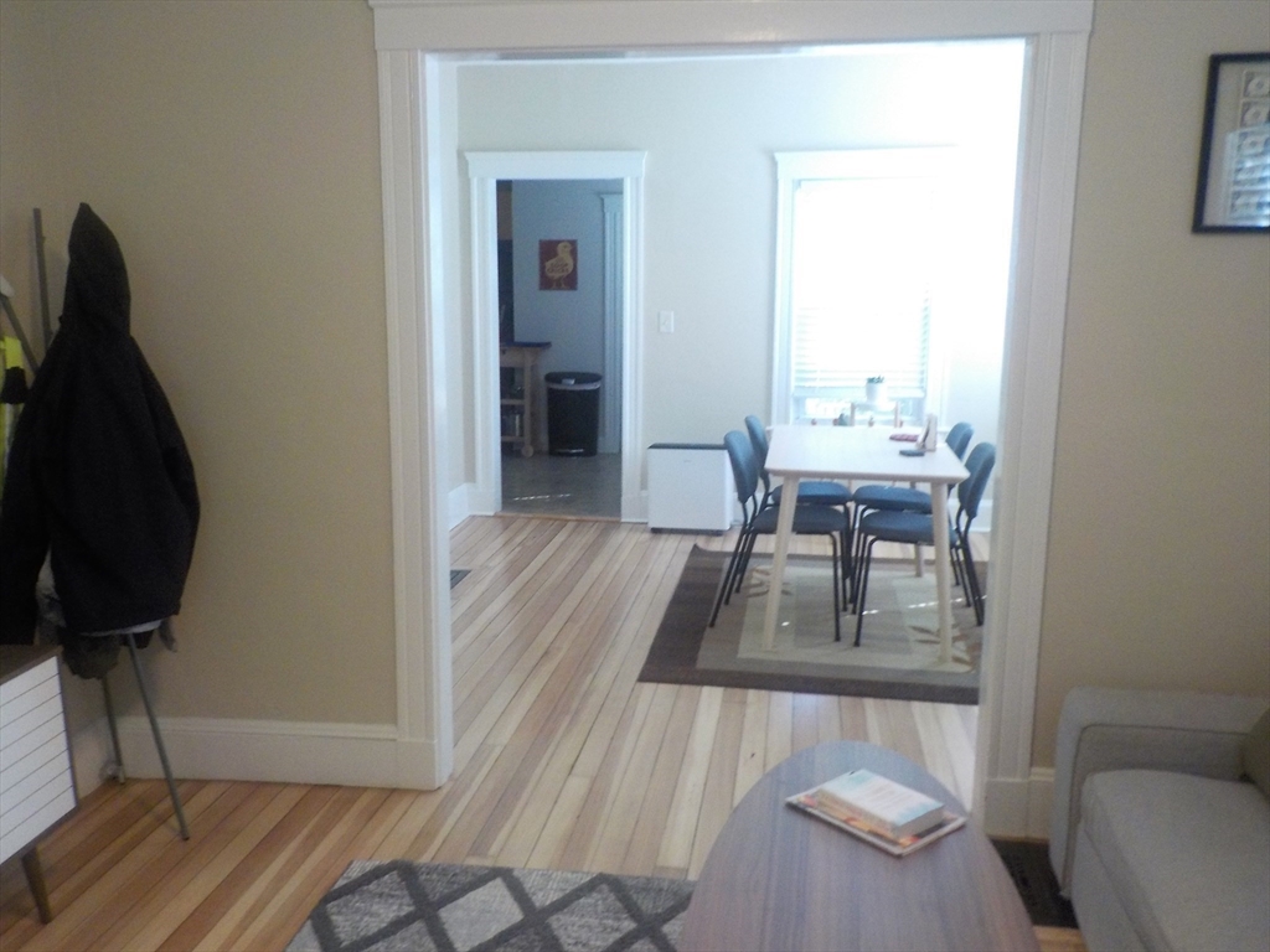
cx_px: 635
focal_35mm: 30
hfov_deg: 60.0
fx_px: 1101
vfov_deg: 46.8
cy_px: 476
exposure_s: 1/15
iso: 400
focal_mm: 4.1
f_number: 3.3
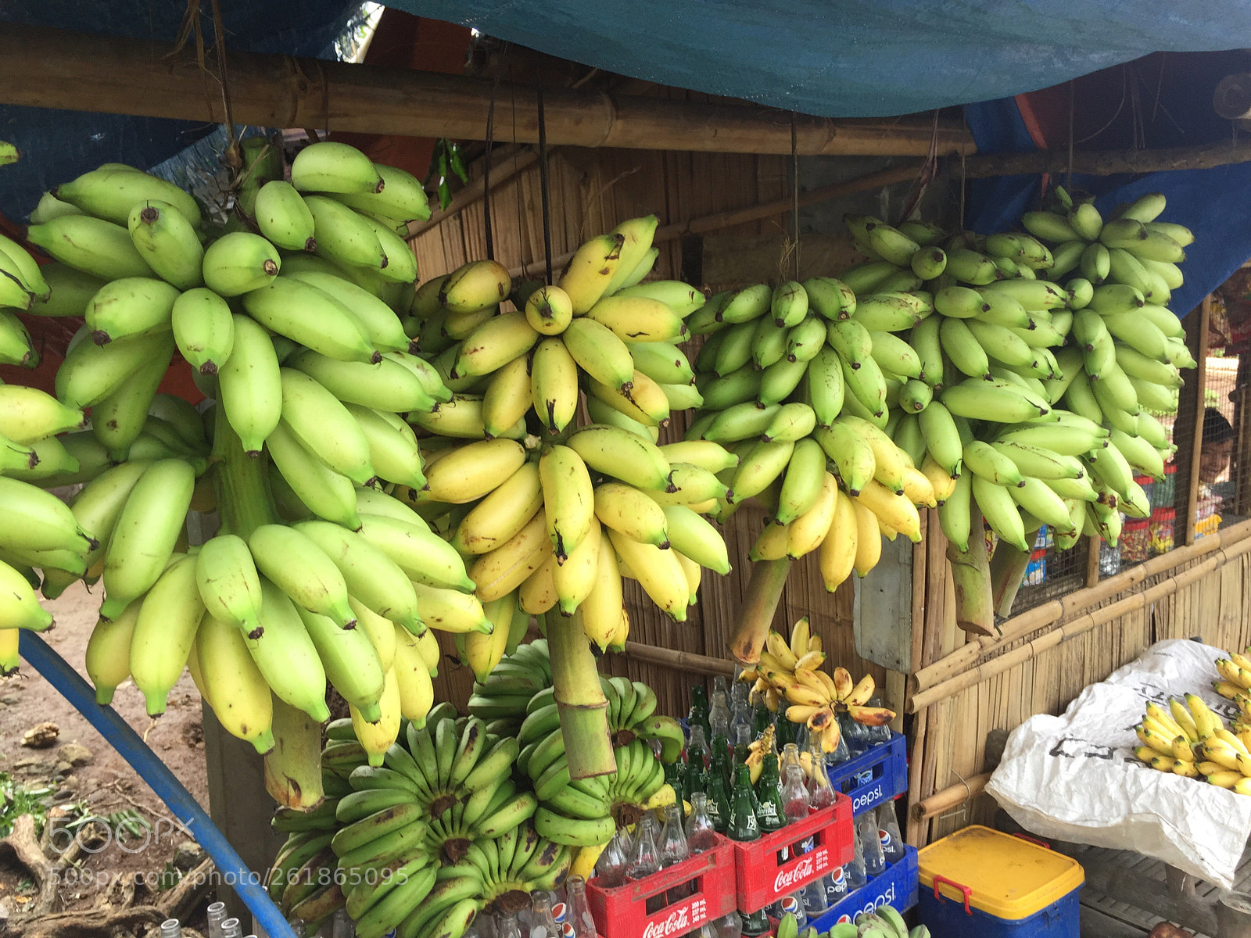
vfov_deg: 48.2
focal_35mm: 29
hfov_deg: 61.7
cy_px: 469
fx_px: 1048
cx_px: 626
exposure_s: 1/120
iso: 40
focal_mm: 4.15
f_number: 2.2
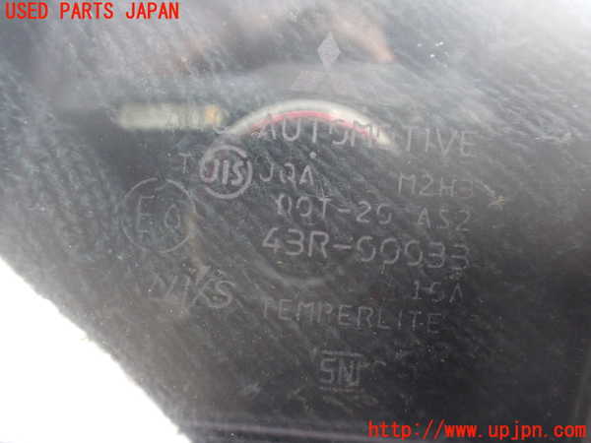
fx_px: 512
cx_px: 296
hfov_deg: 60.0
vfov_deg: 46.8
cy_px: 222
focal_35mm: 30
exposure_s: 1/125
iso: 320
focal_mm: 5.4
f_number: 2.3
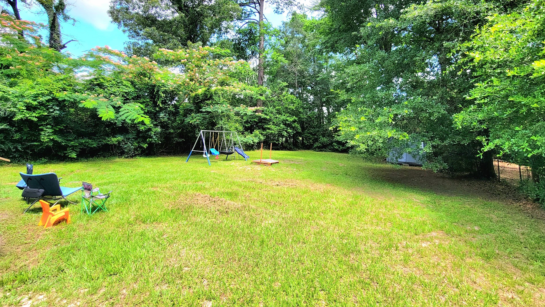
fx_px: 217
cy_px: 122
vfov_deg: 69.8
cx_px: 280
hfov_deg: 103.0
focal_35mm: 15
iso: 50
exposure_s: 1/625
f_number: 2.2
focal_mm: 2.2
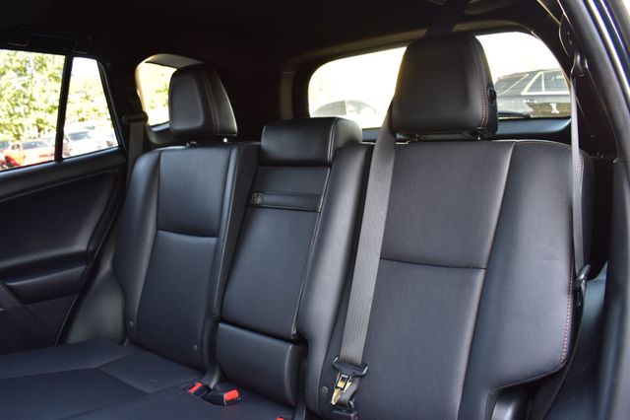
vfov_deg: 47.9
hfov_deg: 67.4
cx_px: 315
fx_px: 472
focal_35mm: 27
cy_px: 210
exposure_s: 1/20
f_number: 6.3
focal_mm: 18
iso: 400
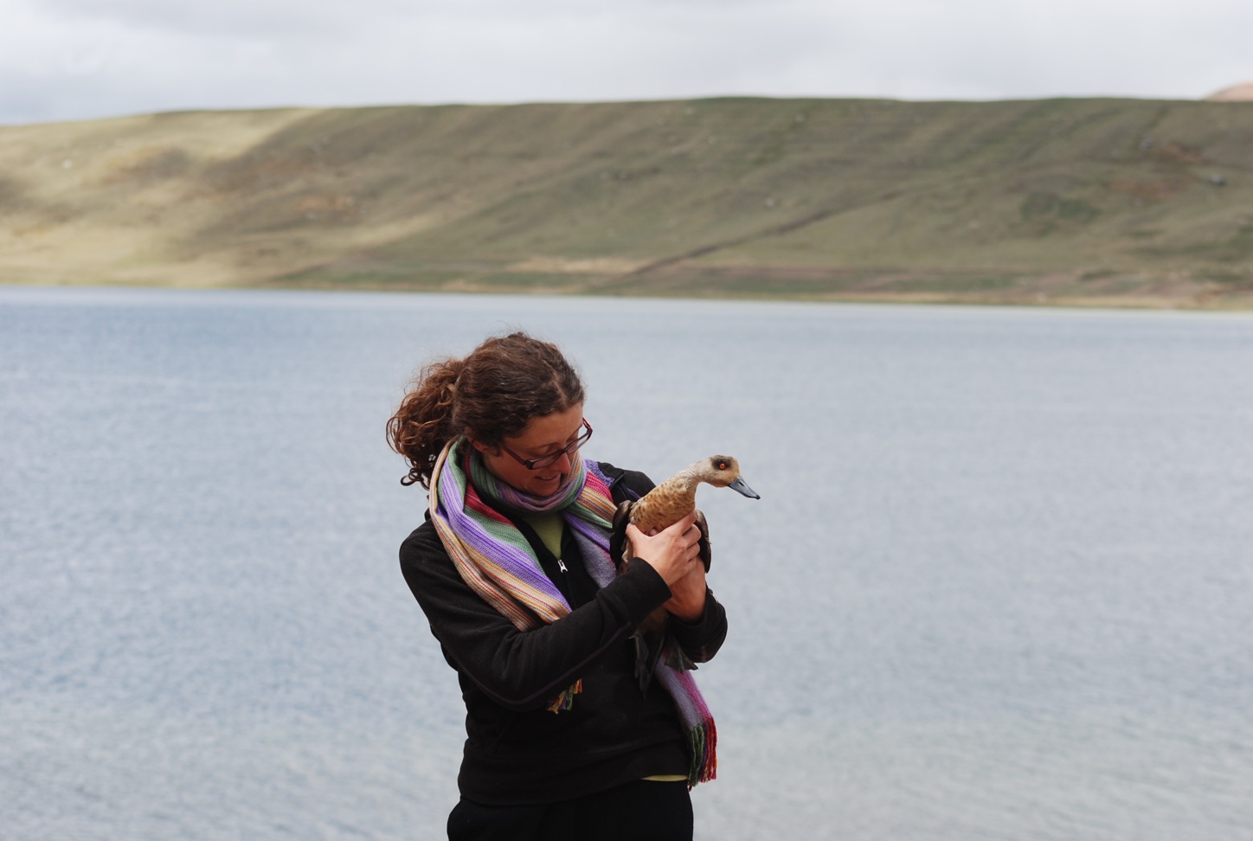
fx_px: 3662
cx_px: 626
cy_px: 420
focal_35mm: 105
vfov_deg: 13.1
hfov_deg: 19.4
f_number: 5.6
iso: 125
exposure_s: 1/500
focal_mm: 70
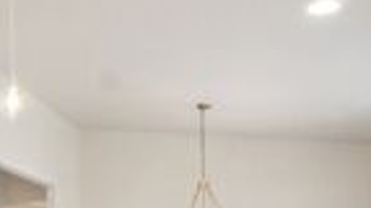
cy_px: 292
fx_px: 432
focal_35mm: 44
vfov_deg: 23.0
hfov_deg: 38.0
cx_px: -44
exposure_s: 1/15
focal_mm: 10
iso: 400
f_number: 8
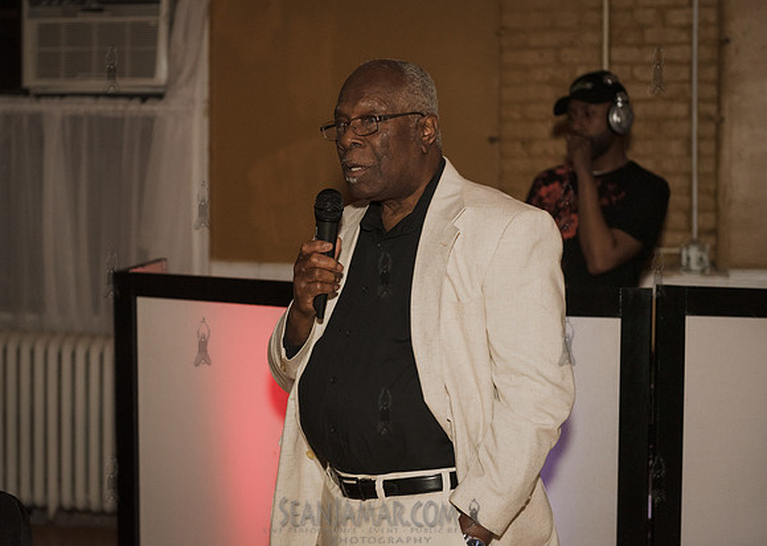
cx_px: 331
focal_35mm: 69
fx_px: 1503
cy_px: 255
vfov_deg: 20.6
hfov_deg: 28.6
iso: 2000
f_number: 3.5
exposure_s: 1/320
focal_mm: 62
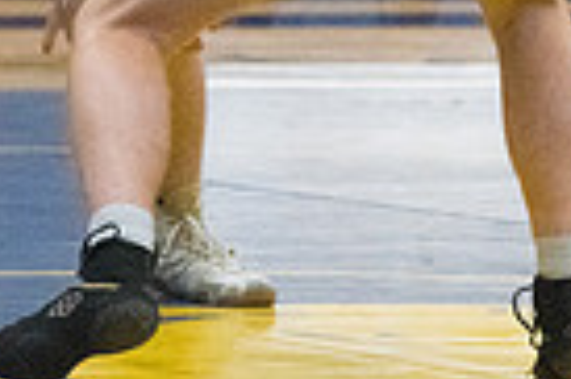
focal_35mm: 615
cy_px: -235
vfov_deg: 2.2
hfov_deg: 3.4
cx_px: 175
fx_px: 9743
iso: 8000
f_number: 4.5
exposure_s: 1/1250
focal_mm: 145
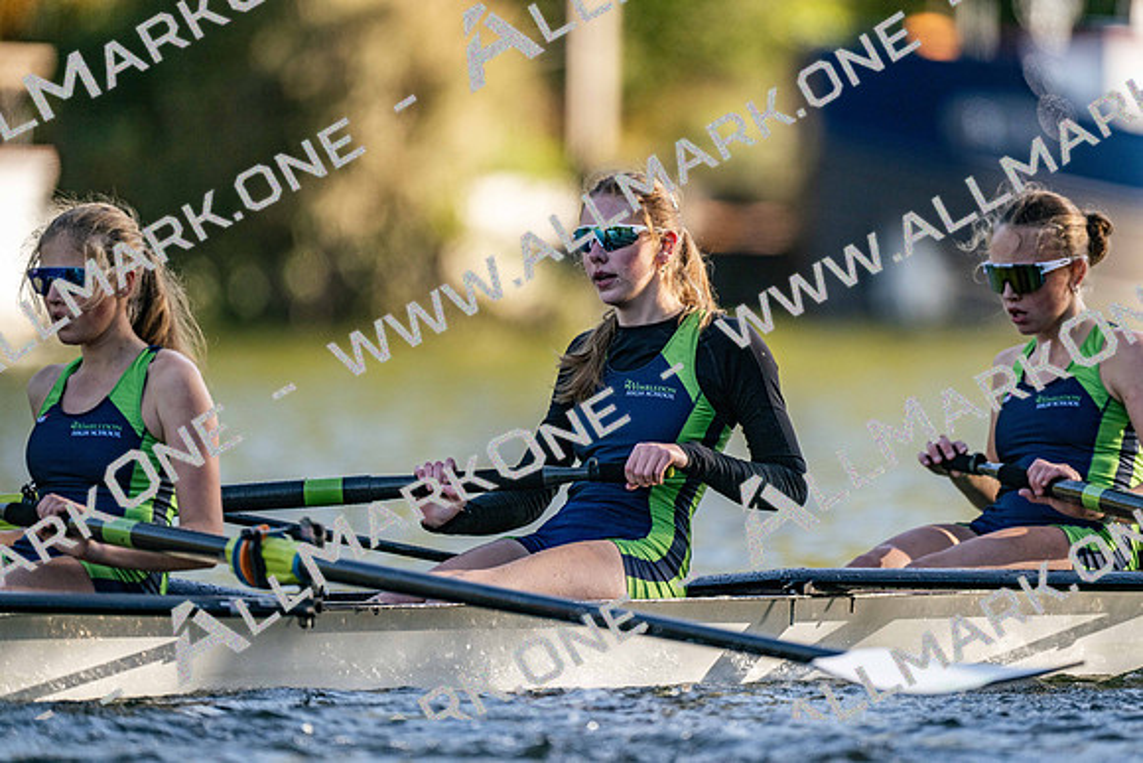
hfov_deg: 3.4
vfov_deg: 2.3
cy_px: 382
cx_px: 572
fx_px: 19054
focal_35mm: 600
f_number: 4
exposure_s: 1/2500
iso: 500
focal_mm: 600
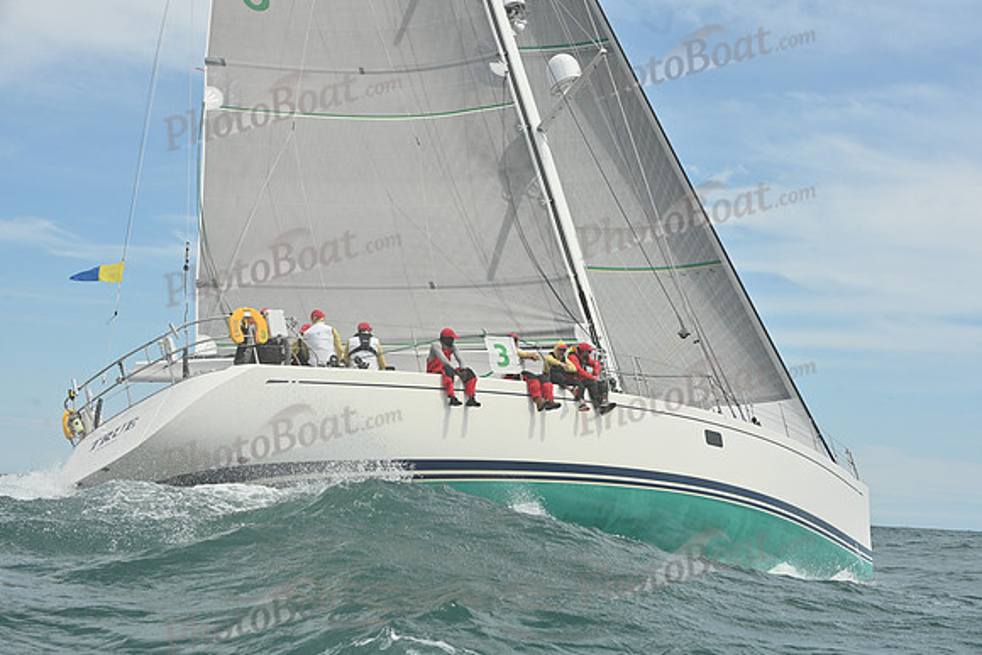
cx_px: 491
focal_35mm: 70
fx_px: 1910
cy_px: 328
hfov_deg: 28.8
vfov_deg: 19.5
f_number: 10
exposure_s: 1/1250
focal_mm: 70
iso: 320
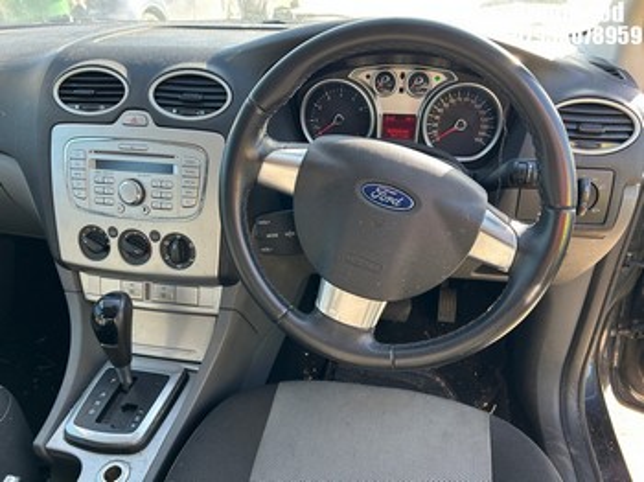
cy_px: 241
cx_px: 322
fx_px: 483
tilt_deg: -32.2
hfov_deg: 67.3
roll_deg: +2.7
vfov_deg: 53.0
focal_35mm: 26
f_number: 1.5
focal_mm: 5.7
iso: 50
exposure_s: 1/121
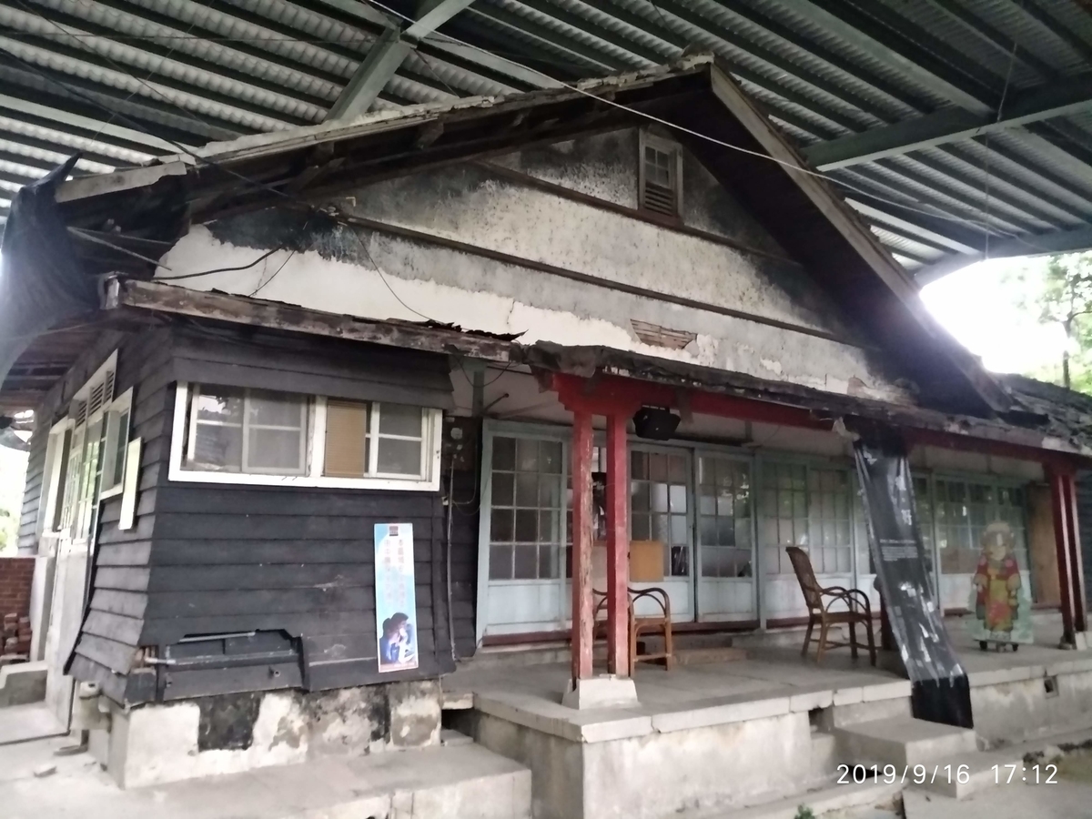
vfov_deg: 61.1
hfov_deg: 76.4
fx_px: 694
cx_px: 546
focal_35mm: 22
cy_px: 410
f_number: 2.2
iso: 2000
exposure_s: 1/17
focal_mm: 3.81
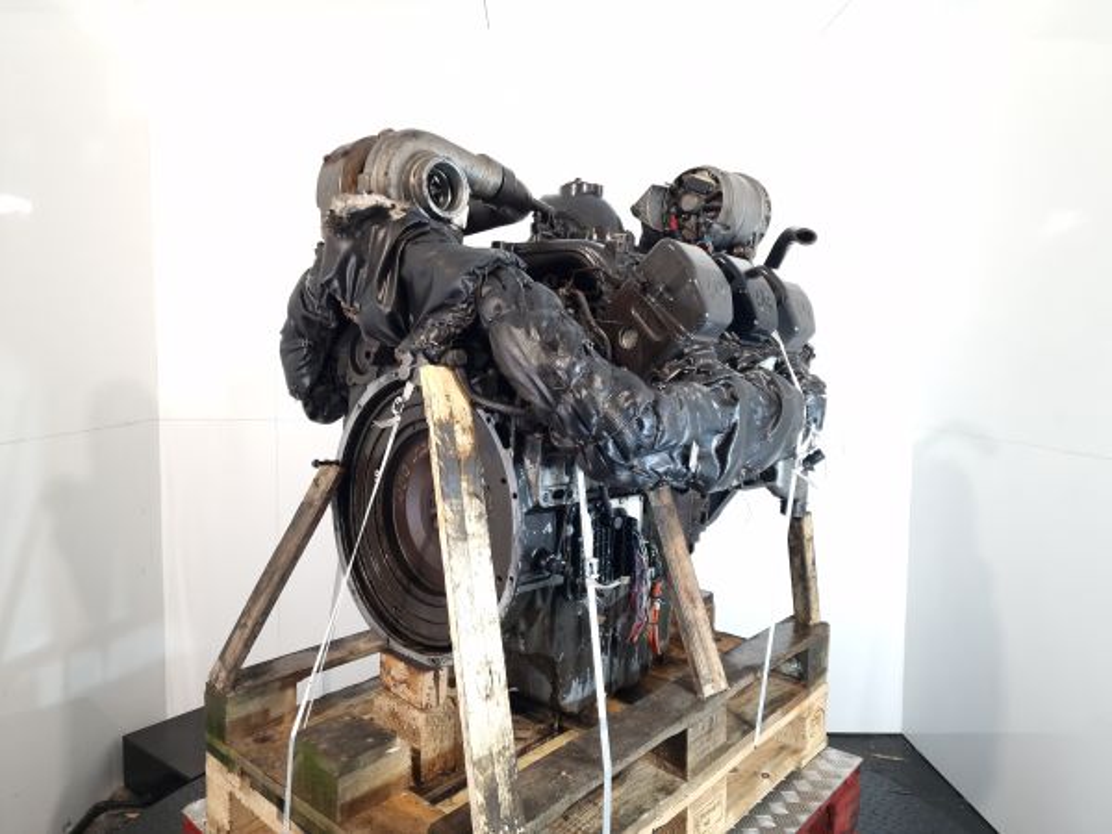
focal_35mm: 23
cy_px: 417
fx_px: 739
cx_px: 556
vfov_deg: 58.9
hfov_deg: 73.9
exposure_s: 1/50
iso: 125
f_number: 1.8
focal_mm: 6.4
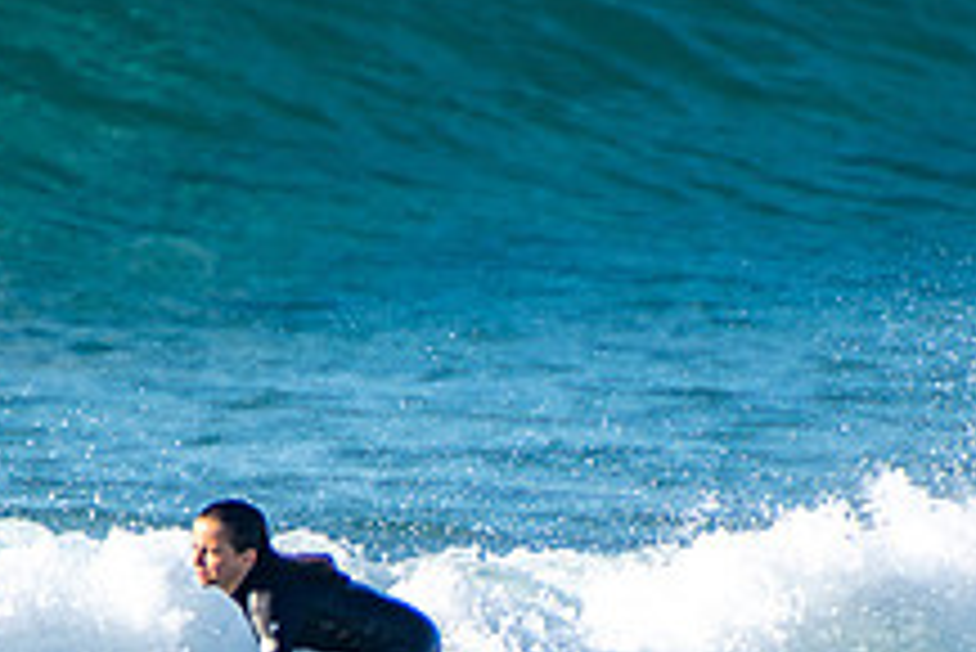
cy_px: 843
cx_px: 445
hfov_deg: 1.3
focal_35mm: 1604
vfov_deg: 0.9
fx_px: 43514
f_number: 5.6
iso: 125
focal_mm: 400
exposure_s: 1/400
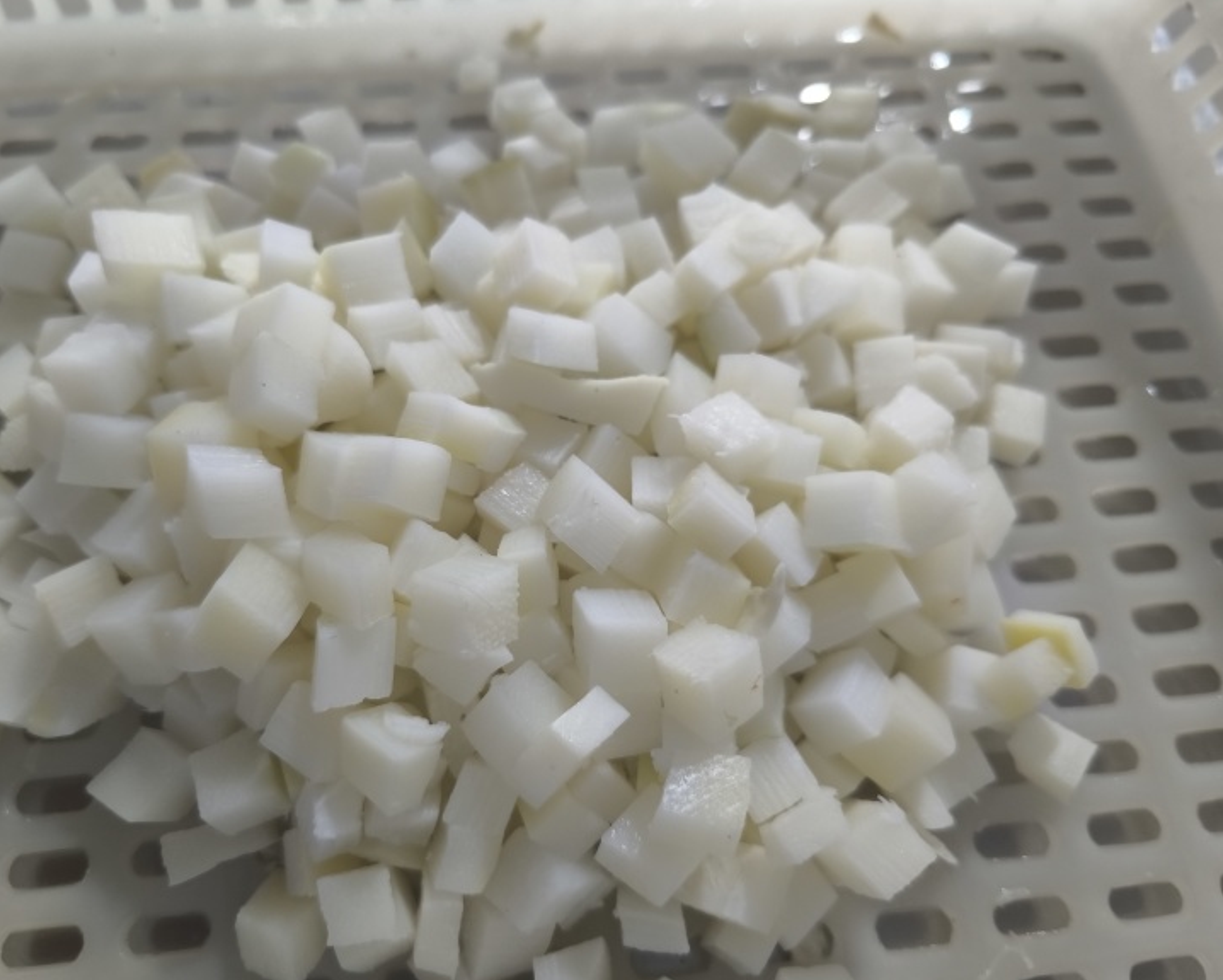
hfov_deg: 68.0
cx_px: 569
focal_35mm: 25
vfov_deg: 56.8
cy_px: 496
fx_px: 905
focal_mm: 5.35
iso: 640
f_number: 1.7
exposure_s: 1/33.3
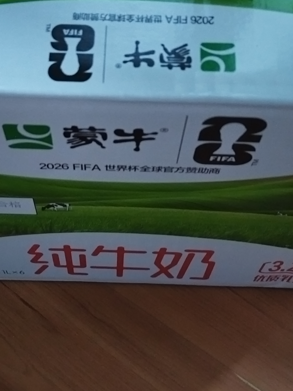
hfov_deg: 31.9
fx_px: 508
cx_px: 95
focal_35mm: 45
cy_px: 226
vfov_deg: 42.0
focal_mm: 5.52
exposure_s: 1/14.3
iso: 9916
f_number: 1.9
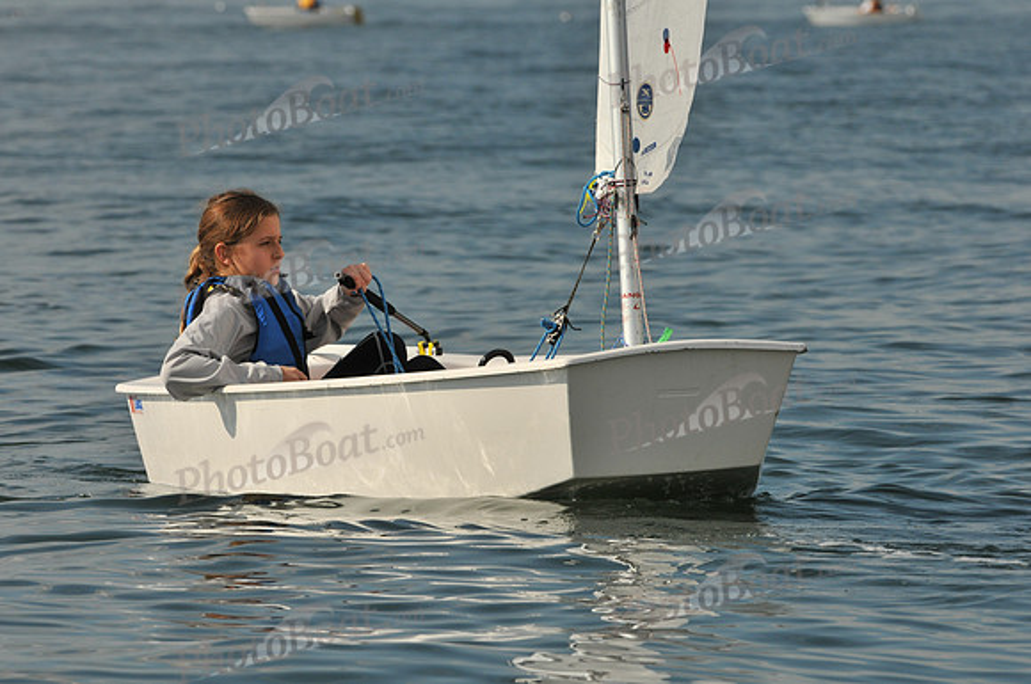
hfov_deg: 4.6
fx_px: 12869
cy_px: 342
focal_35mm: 450
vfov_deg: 3.0
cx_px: 516
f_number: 10
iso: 200
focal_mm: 300
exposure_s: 1/640
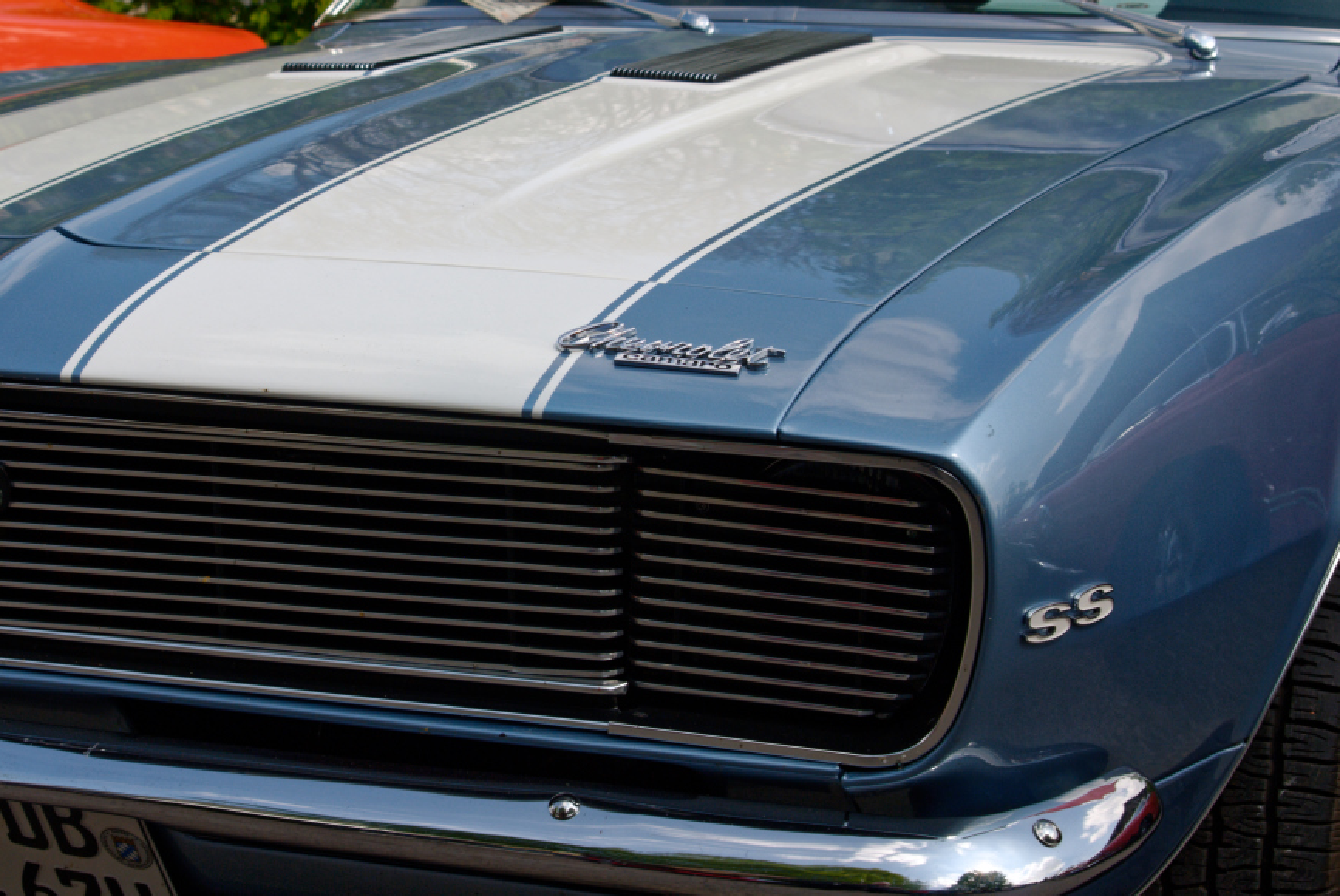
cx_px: 468
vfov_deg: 18.8
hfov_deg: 27.7
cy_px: 344
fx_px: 2708
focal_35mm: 73
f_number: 7.1
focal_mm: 35
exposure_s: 1/200
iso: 100
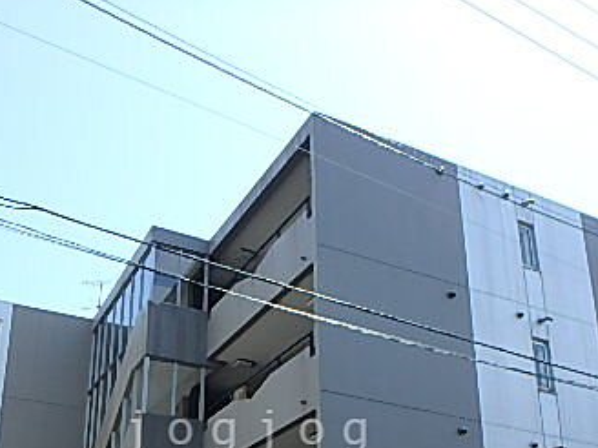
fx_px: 708
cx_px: 252
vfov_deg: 32.7
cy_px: 432
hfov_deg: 45.6
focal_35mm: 41
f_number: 3.5
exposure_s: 1/640
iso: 125
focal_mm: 3.7
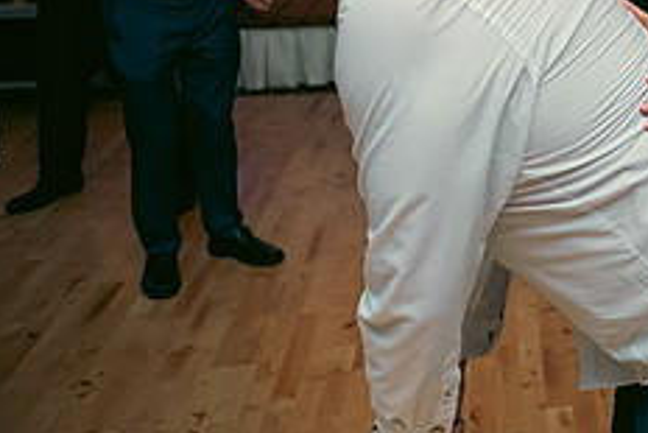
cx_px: 802
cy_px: 18
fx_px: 1081
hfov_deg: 28.5
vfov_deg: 22.0
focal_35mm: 60
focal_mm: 24
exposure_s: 1/160
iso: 500
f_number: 3.5
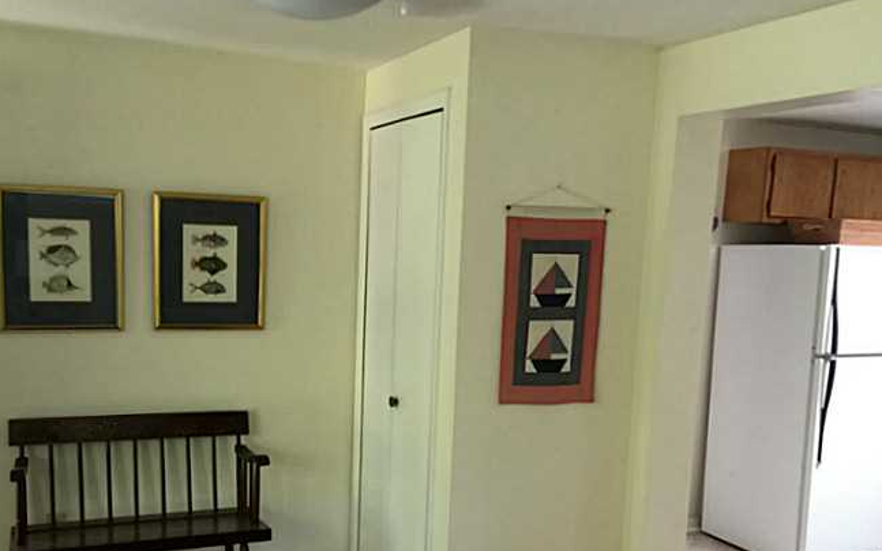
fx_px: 913
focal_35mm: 38
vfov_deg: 33.2
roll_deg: -2.3
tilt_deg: -9.0
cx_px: 402
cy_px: 376
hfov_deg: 51.5
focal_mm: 4.15
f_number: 2.2
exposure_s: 1/15
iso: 125
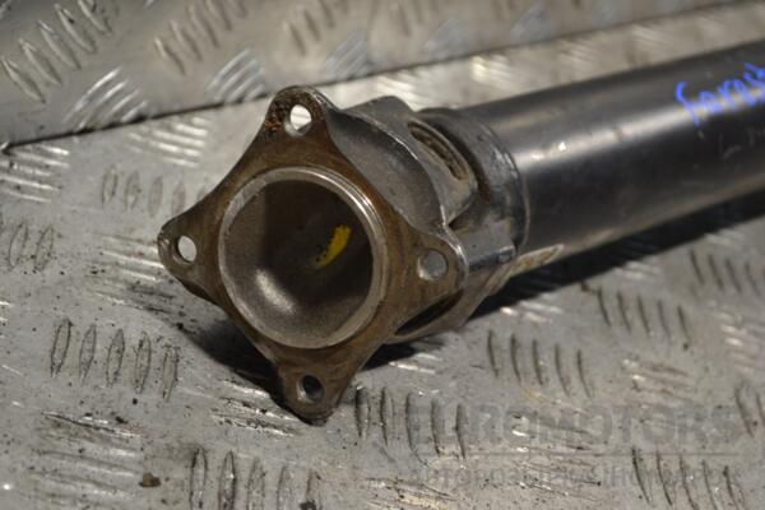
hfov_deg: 28.1
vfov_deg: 18.9
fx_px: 1530
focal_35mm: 72
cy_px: 255
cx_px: 382
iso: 400
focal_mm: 48
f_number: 5.3
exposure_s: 1/60
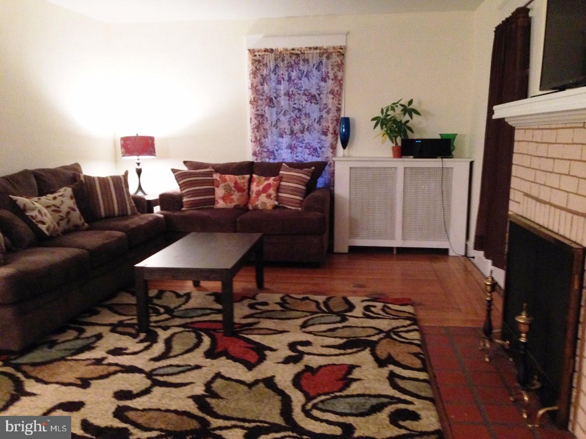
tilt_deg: -9.0
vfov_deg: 42.9
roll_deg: +0.9
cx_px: 293
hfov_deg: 55.4
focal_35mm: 33
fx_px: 559
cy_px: 220
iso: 400
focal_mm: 4.12
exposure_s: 1/20
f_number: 2.4
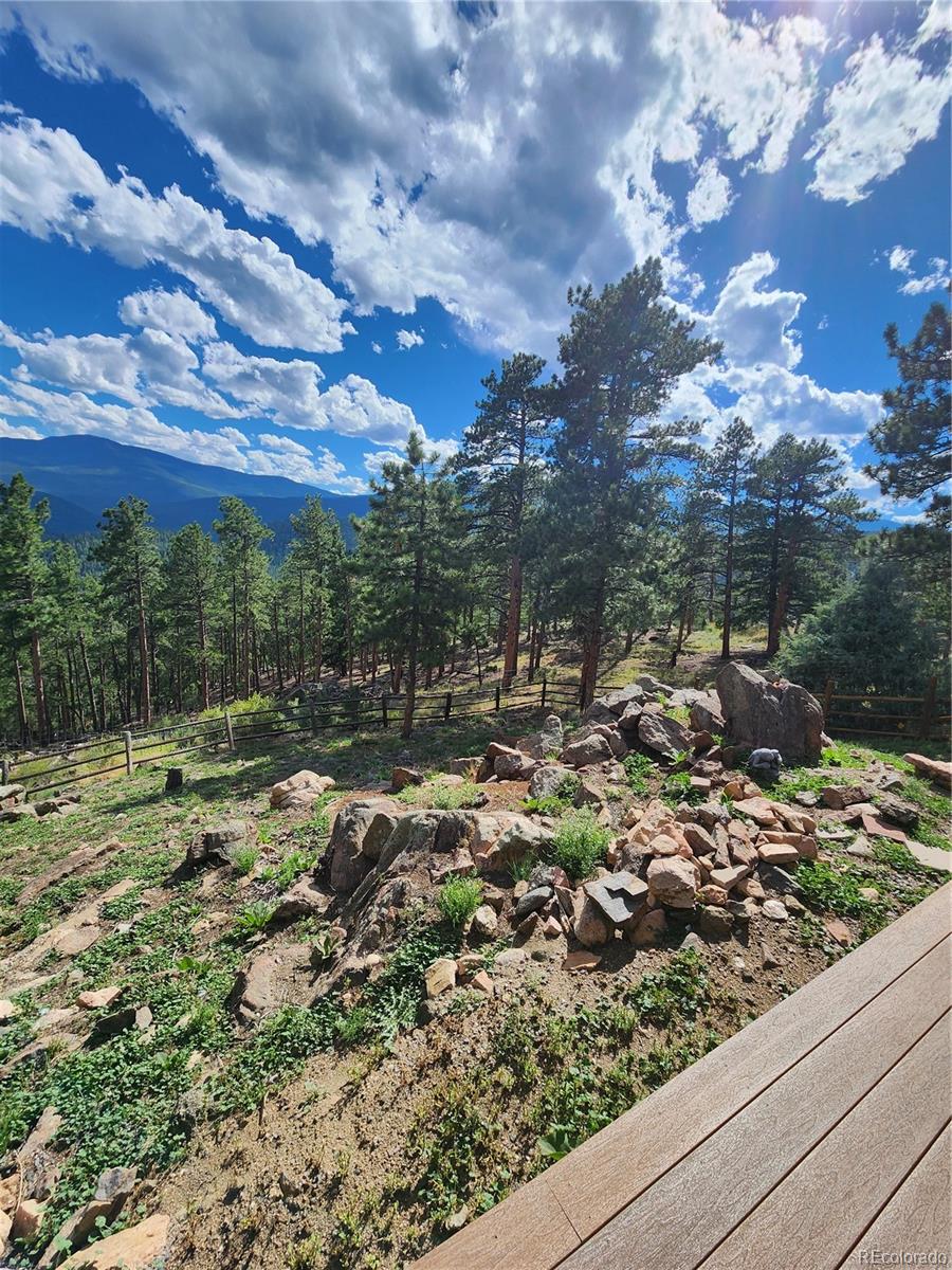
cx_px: 476
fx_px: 477
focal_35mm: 13
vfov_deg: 106.2
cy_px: 635
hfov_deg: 89.9
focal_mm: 2.2
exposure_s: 1/3327
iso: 50
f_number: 2.2
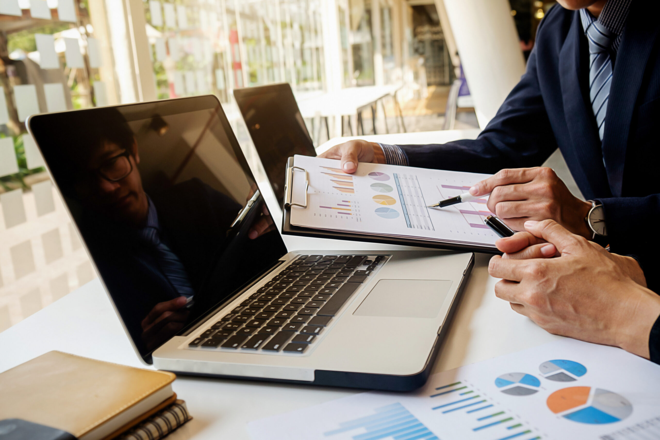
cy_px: 220
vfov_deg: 37.9
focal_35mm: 35
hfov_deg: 54.4
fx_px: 642
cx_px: 330
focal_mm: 23.3
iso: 400
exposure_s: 1/180
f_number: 4.5
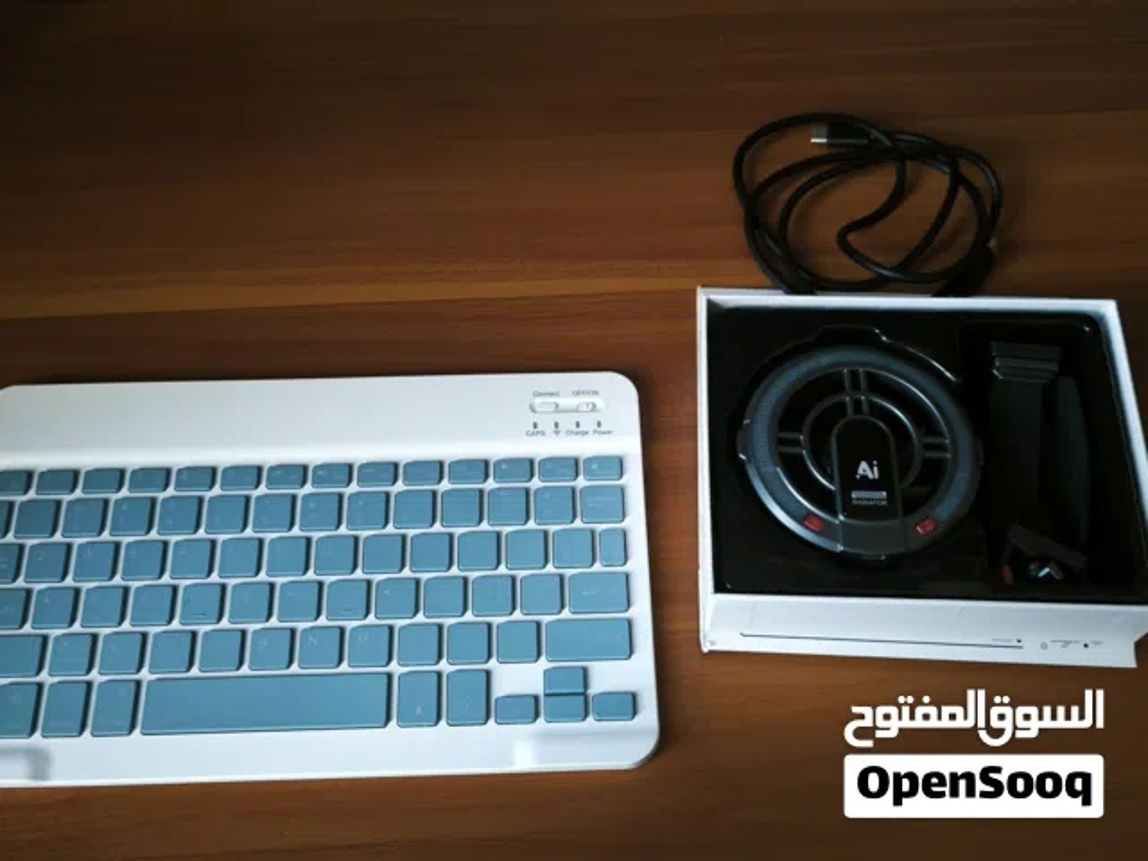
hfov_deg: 52.6
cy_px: 430
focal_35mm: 35
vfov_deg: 40.7
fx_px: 1161
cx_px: 574
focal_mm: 6.92
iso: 500
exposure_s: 1/25
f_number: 1.9
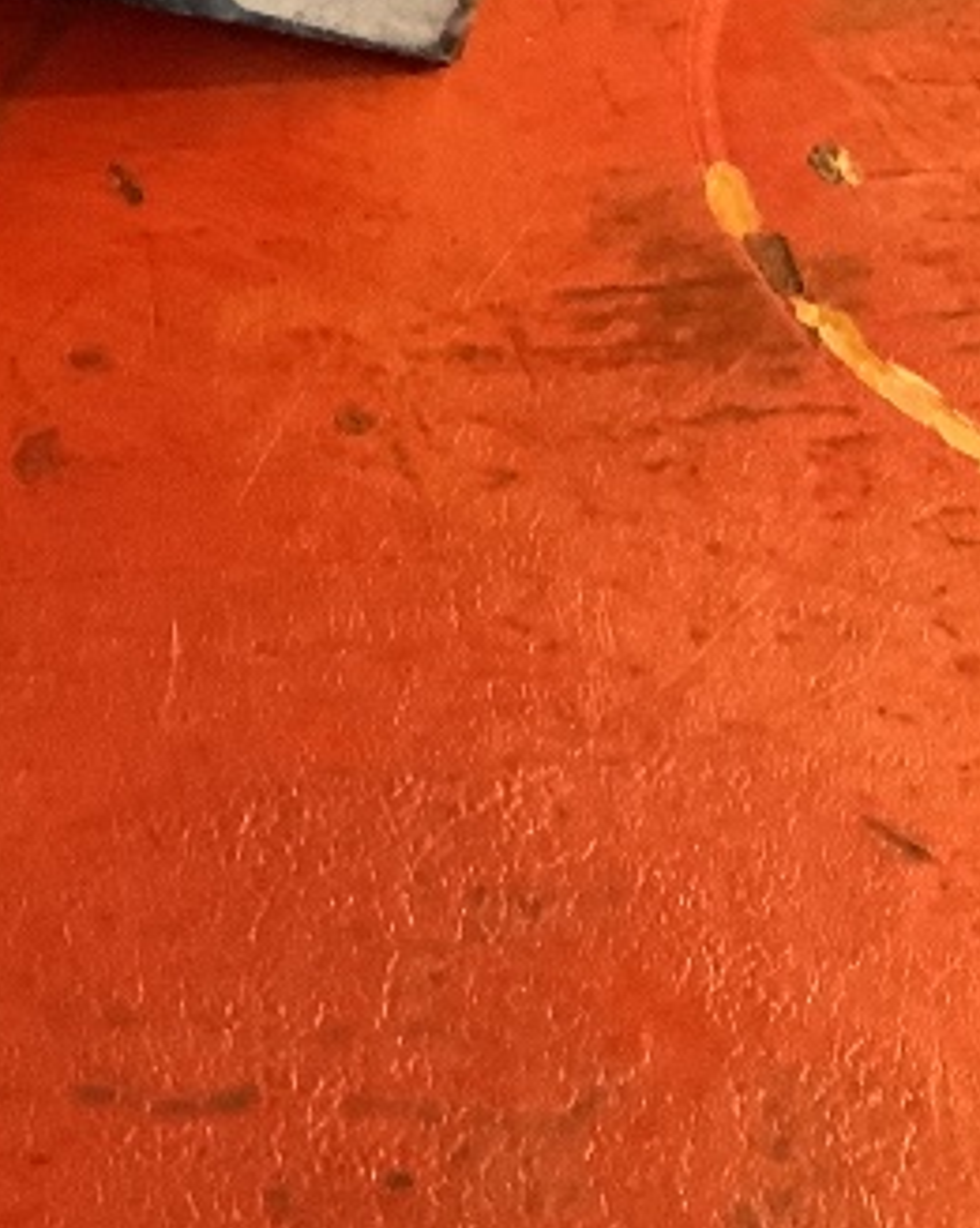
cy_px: -687
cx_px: -469
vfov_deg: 16.6
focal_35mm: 104
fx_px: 3776
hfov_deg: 13.9
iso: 250
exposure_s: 1/33
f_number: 1.8
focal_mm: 3
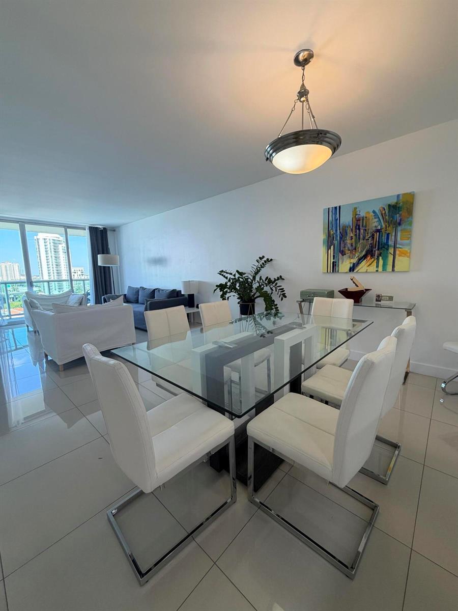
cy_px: 306
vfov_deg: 102.1
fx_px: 247
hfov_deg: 85.7
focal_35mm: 14
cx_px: 229
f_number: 2.2
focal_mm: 2.22
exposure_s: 1/120
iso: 80
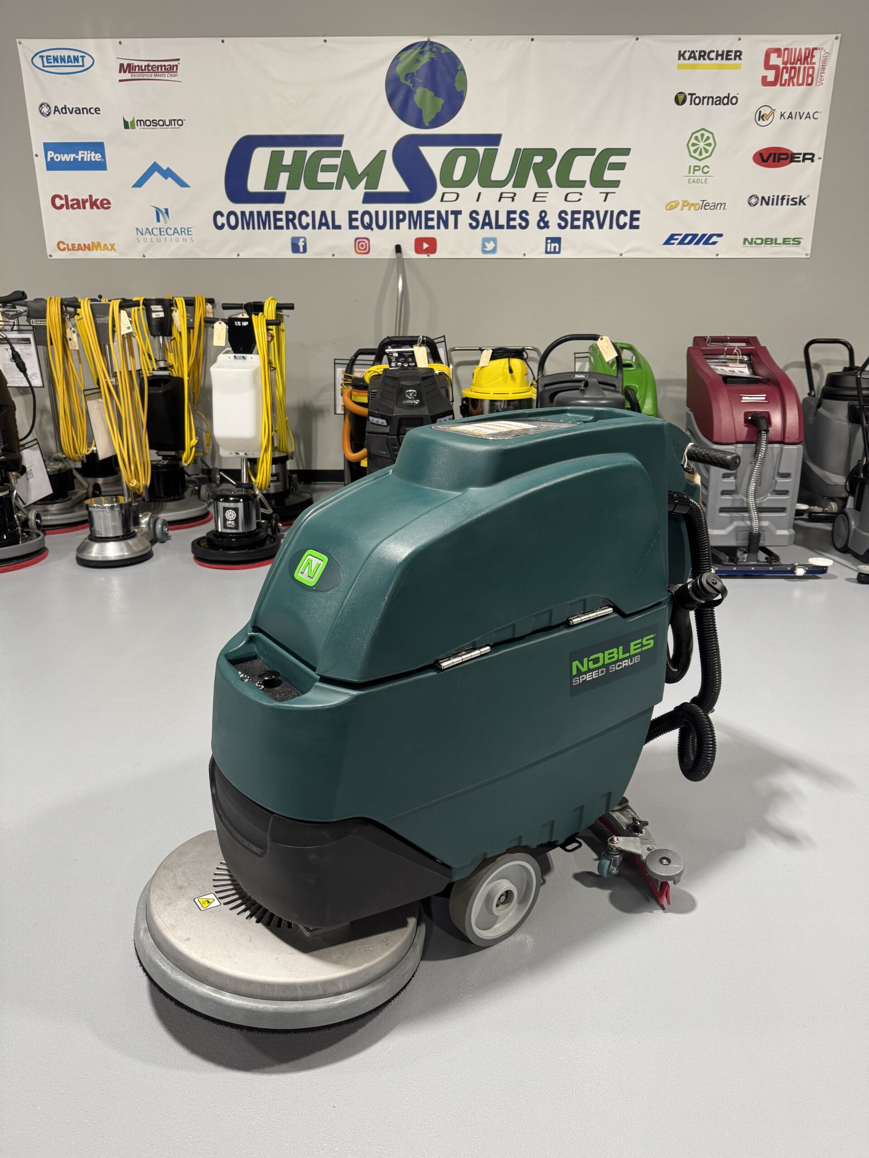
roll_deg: -0.2
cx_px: 434
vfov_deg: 71.6
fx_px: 803
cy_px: 579
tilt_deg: -20.4
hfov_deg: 56.8
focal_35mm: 24
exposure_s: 1/60
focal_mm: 6.76
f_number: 1.78
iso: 160
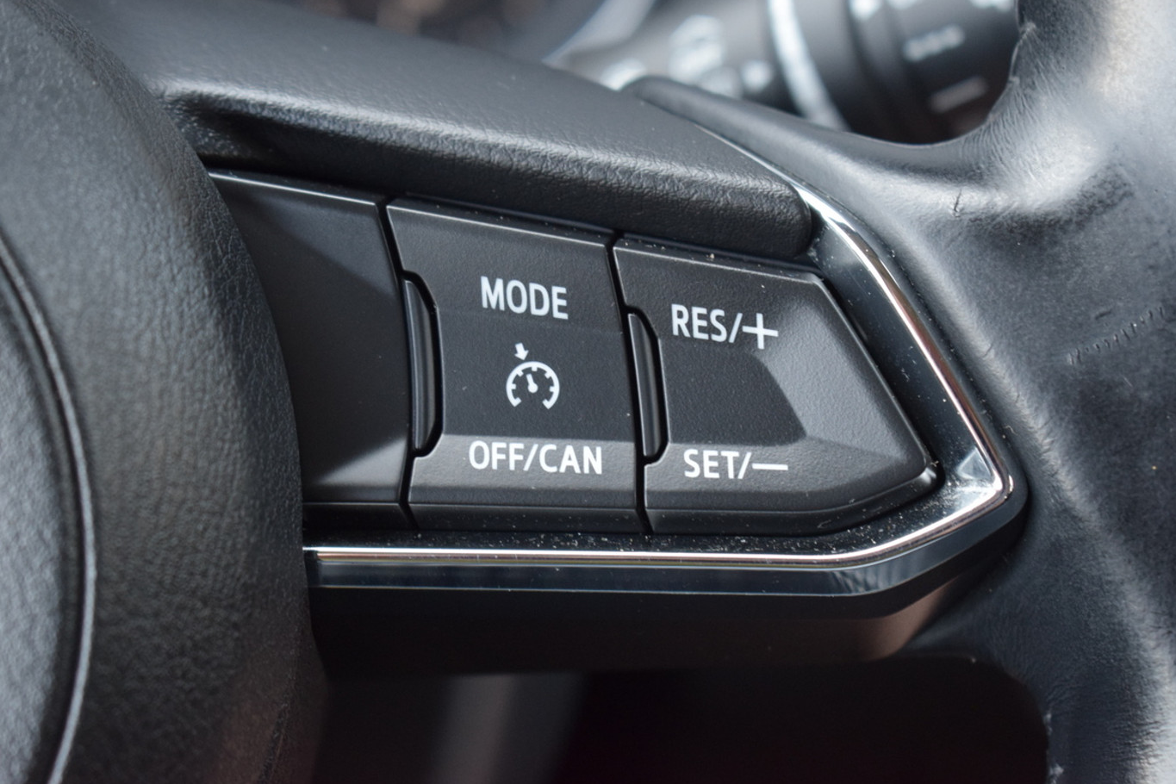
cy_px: 391
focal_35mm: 80
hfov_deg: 25.4
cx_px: 596
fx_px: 2613
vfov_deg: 17.1
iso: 1400
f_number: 5.6
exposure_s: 1/60
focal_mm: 52
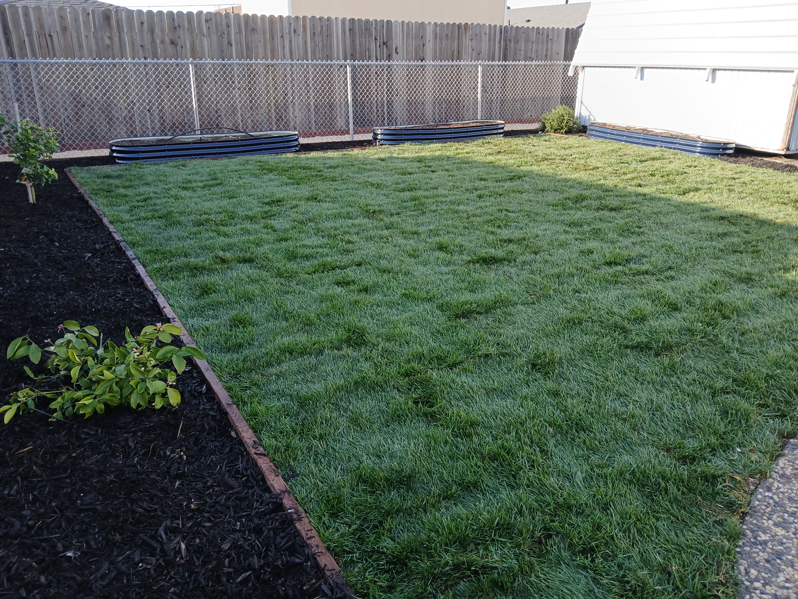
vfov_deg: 53.1
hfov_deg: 67.3
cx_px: 399
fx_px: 599
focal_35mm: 26
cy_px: 300
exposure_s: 1/120
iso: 40
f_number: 1.8
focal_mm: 3.98
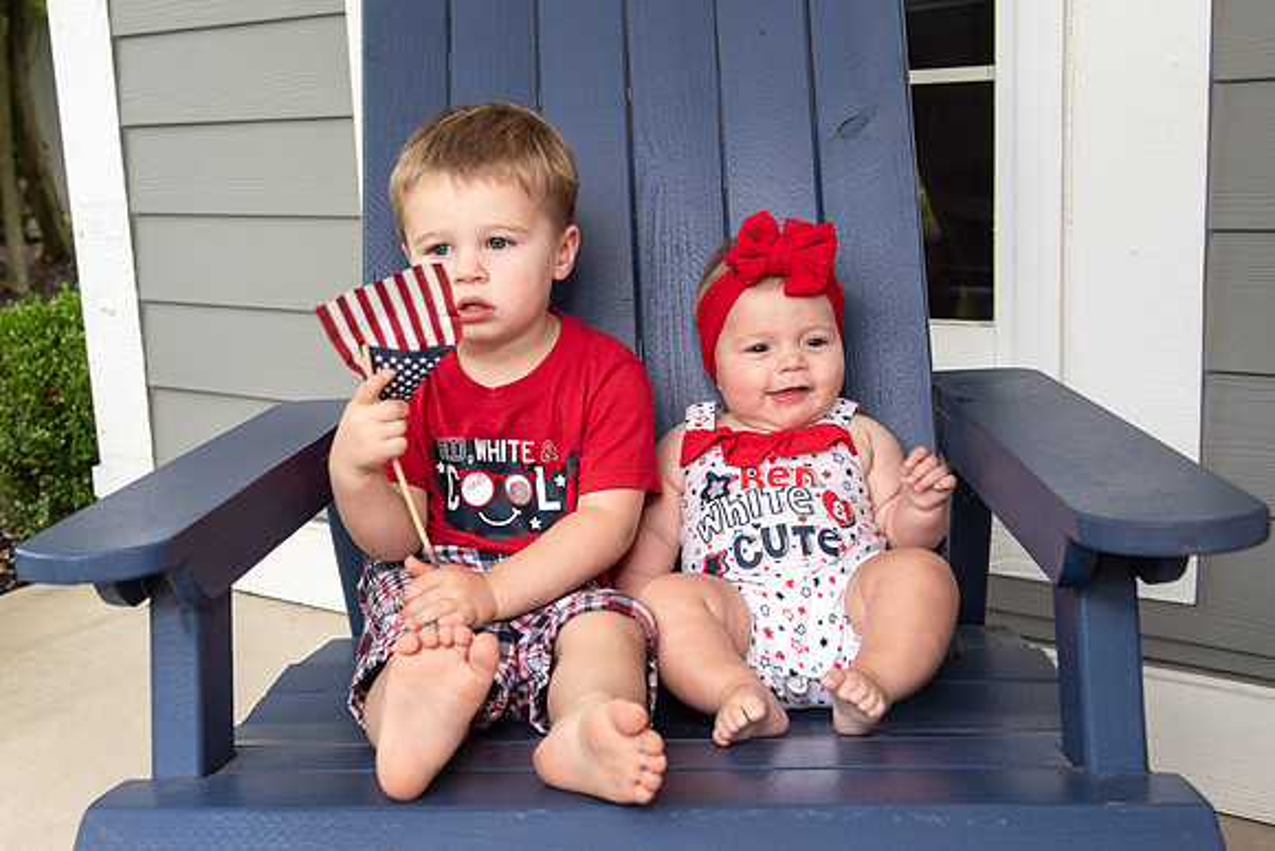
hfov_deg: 43.5
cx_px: 465
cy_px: 382
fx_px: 1580
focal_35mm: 45
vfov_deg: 30.1
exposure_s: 1/100
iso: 400
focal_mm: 34
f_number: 5.6
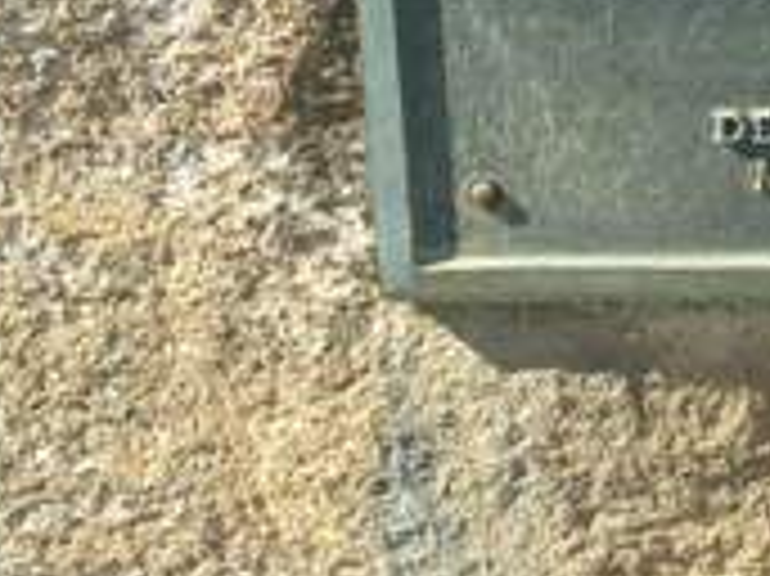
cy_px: -243
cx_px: 1013
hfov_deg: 8.4
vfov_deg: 6.3
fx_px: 5157
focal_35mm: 232
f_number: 3.7
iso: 50
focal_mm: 10.36
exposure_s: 1/272
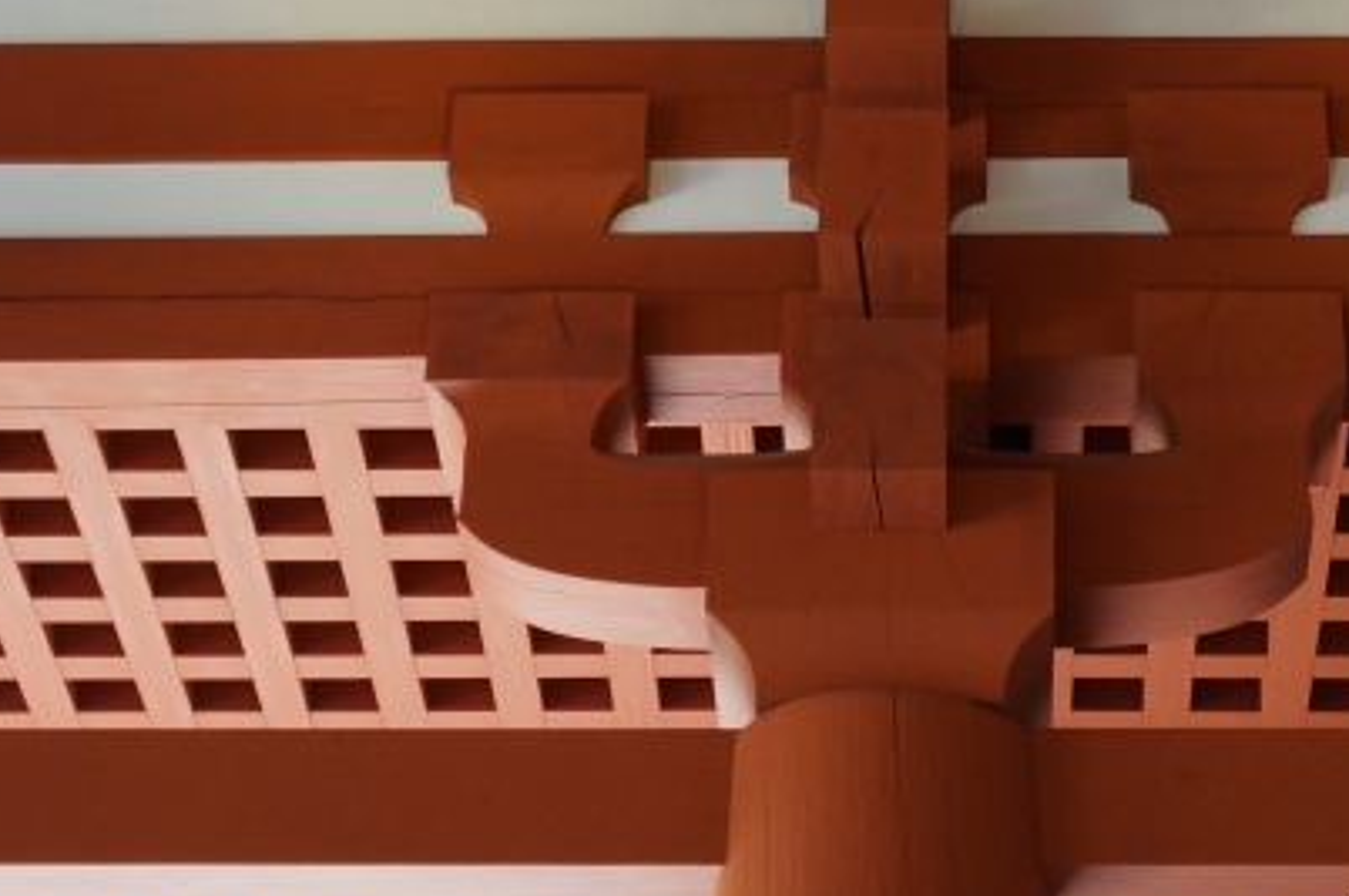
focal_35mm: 97
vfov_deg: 13.7
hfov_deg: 21.0
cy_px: -148
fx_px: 3630
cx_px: 872
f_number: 4
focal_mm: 26
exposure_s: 1/160
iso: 1000
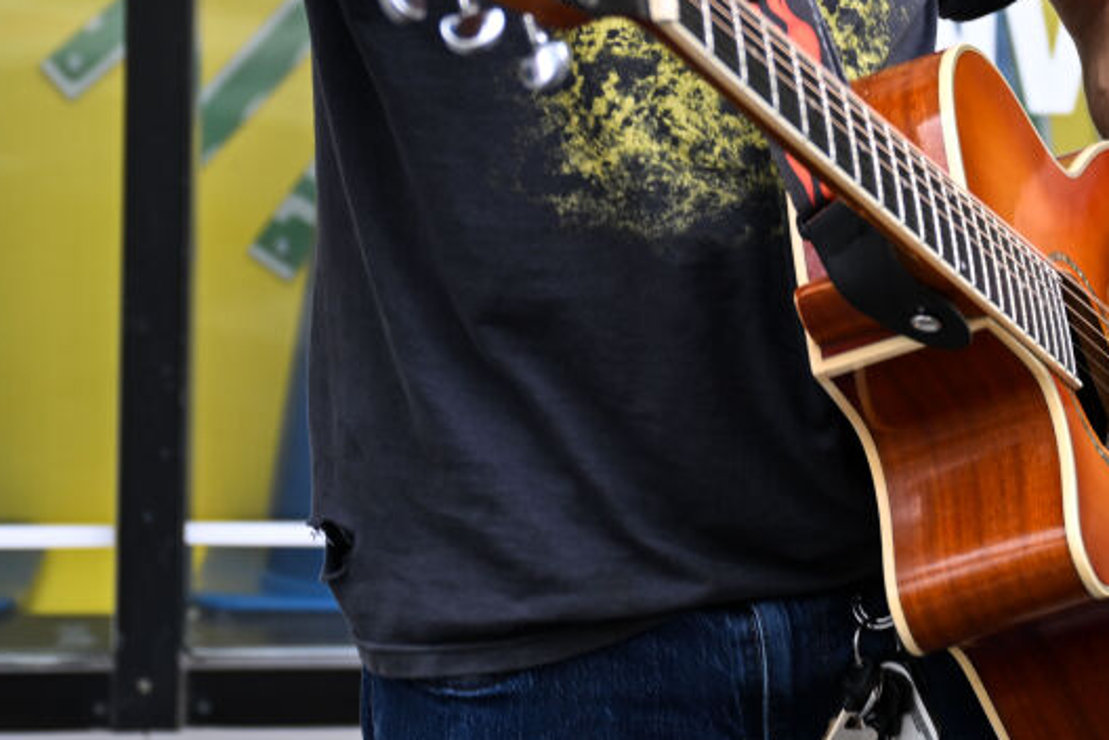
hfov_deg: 14.9
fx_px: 4220
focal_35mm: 137
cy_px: -455
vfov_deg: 9.6
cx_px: 917
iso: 64
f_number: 2.8
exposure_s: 1/250
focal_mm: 41
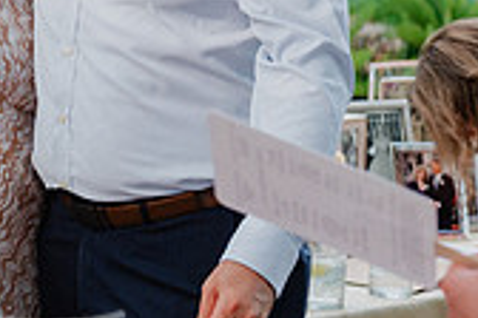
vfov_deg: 7.9
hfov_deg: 11.4
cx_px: -216
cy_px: 62
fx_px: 2297
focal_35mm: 173
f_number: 3.5
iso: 720
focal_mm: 50
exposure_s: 1/1000
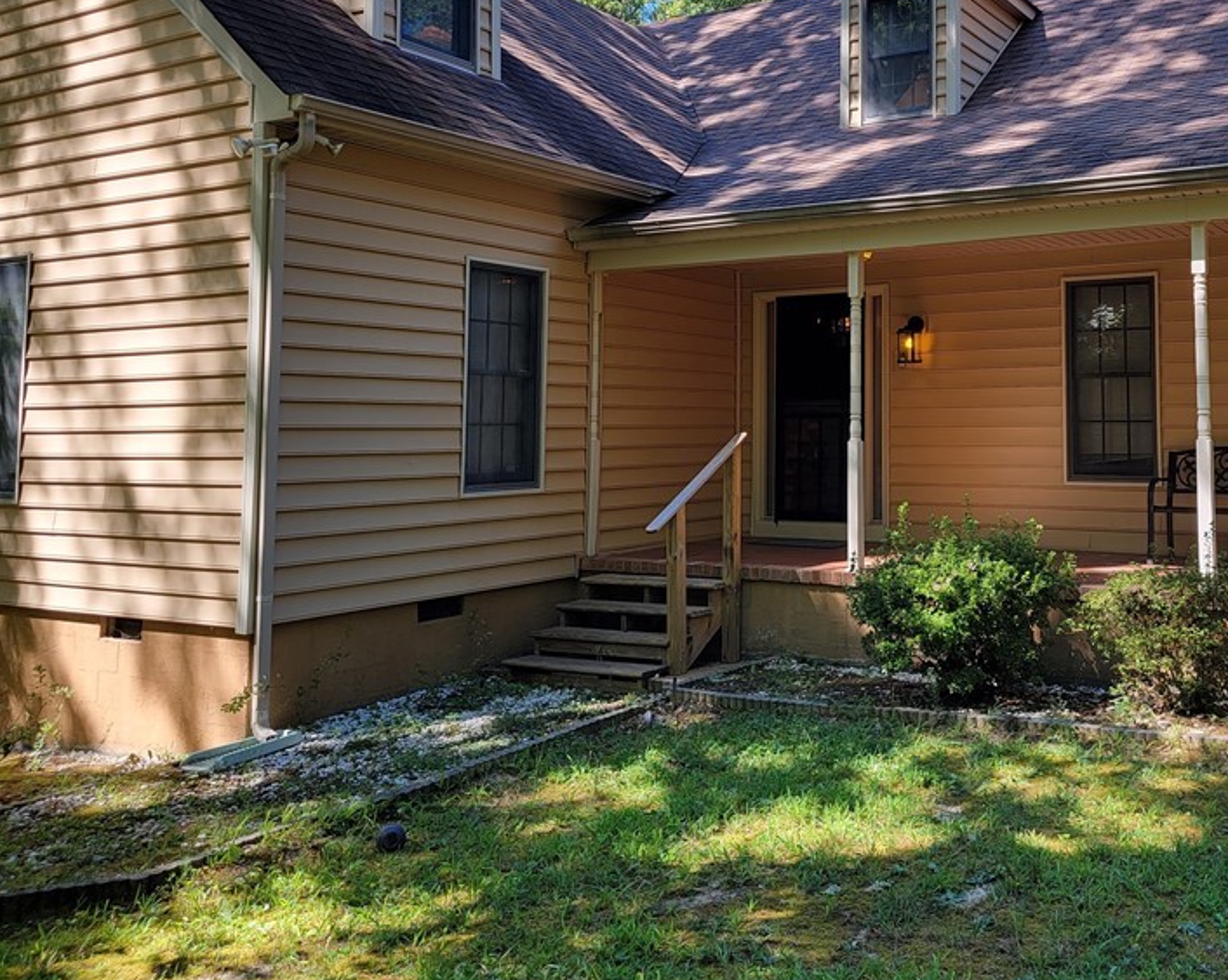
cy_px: 339
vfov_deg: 42.8
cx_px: 868
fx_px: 1235
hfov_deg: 51.4
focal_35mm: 34
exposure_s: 1/123
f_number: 1.8
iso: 16
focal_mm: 6.7
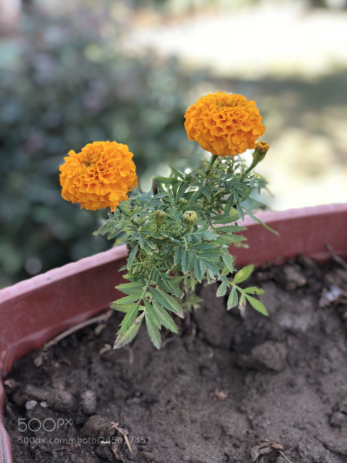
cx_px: 174
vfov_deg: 36.8
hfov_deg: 28.0
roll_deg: +0.4
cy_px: 232
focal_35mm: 52
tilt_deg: -43.5
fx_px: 695
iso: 32
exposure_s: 1/100
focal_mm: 6
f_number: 2.4
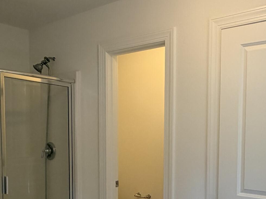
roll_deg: -0.3
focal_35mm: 43
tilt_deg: -3.6
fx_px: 330
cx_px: 164
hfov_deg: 43.5
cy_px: 145
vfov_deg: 33.1
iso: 160
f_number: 2.2
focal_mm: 2.22
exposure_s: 1/120
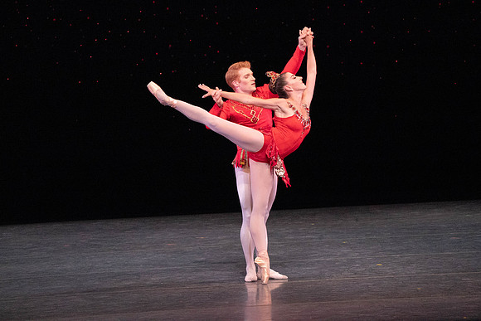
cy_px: 160
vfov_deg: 3.7
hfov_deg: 5.5
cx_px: 240
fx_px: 5025
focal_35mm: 376
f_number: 11
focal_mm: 376
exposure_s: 1/500
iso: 16000
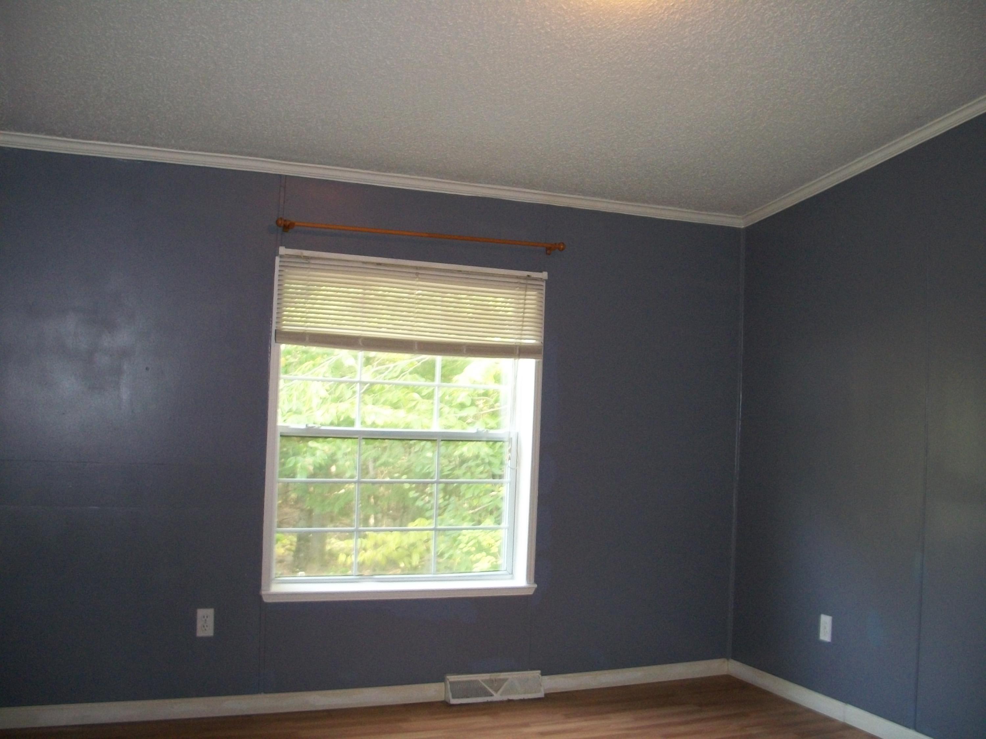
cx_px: 493
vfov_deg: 40.7
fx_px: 997
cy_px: 370
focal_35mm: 35
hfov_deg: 52.6
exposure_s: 1/30
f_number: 3.1
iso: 320
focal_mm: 6.3
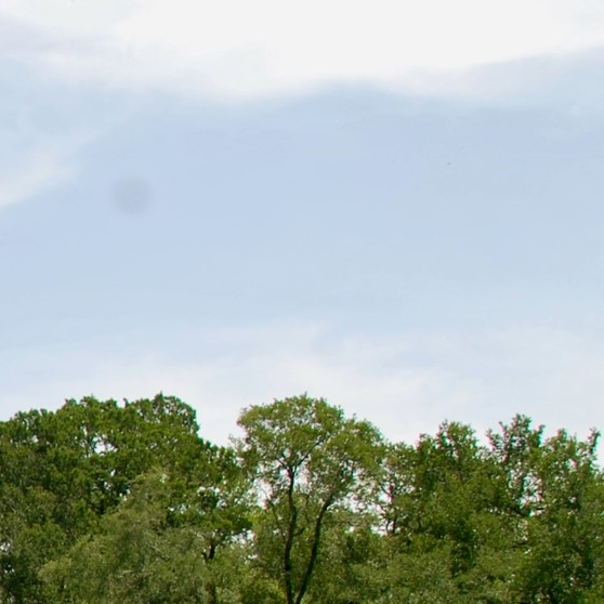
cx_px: -414
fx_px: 2152
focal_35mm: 109
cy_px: 495
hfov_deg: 14.4
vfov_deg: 15.9
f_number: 8
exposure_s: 1/200
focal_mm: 22
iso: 100
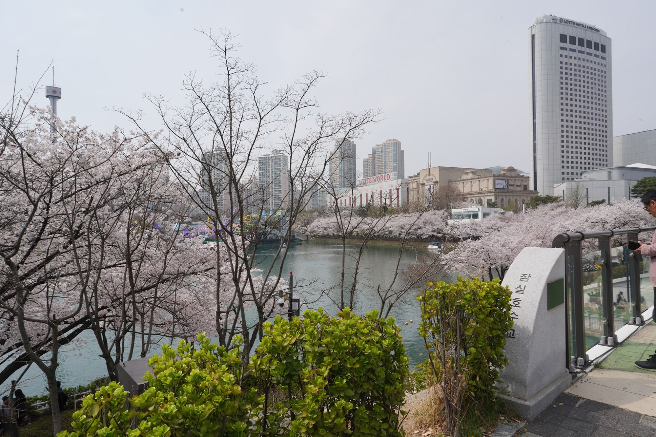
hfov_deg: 73.7
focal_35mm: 24
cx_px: 328
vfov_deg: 53.1
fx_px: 437
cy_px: 218
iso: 100
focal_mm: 24
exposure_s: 1/100
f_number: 18
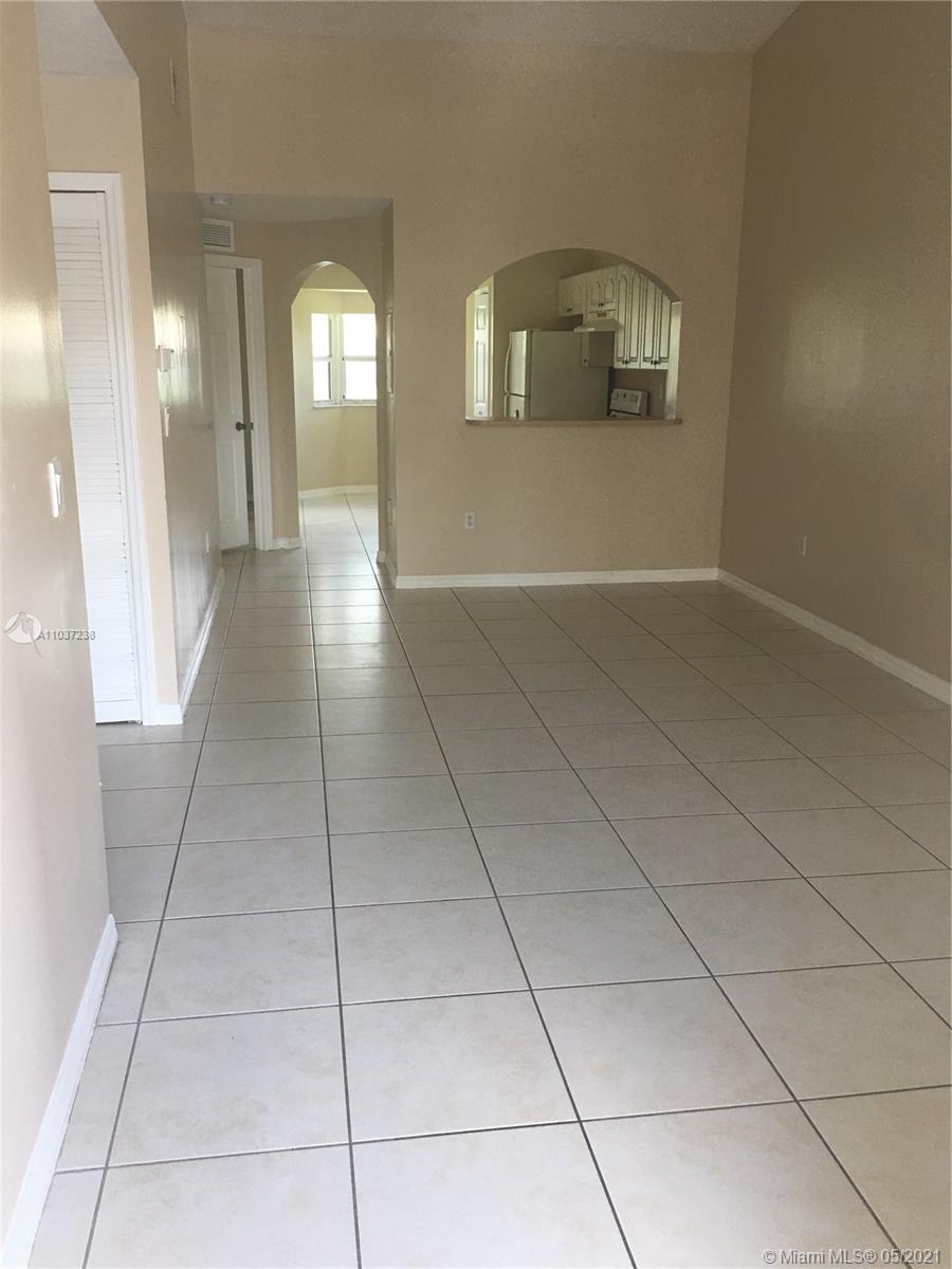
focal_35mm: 29
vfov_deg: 61.7
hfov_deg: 48.2
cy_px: 634
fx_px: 1063
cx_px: 476
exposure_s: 1/30
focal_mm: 4.15
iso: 32
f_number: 2.2
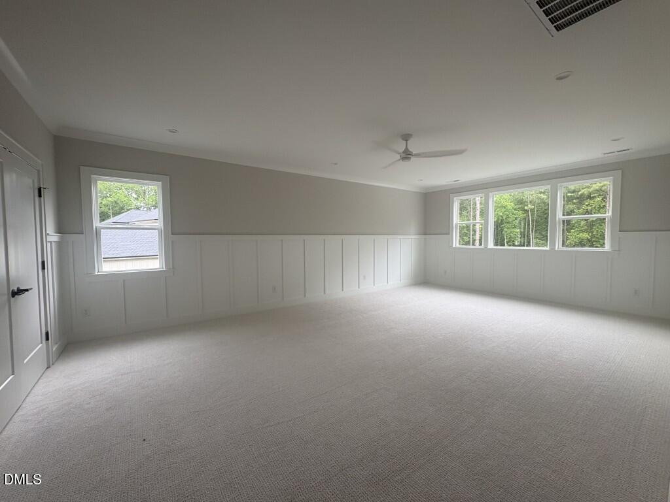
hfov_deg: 102.1
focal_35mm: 14
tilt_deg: -3.6
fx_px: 271
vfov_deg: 85.7
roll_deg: +0.3
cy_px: 251
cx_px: 335
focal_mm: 2.22
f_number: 2.2
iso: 50
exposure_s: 1/99
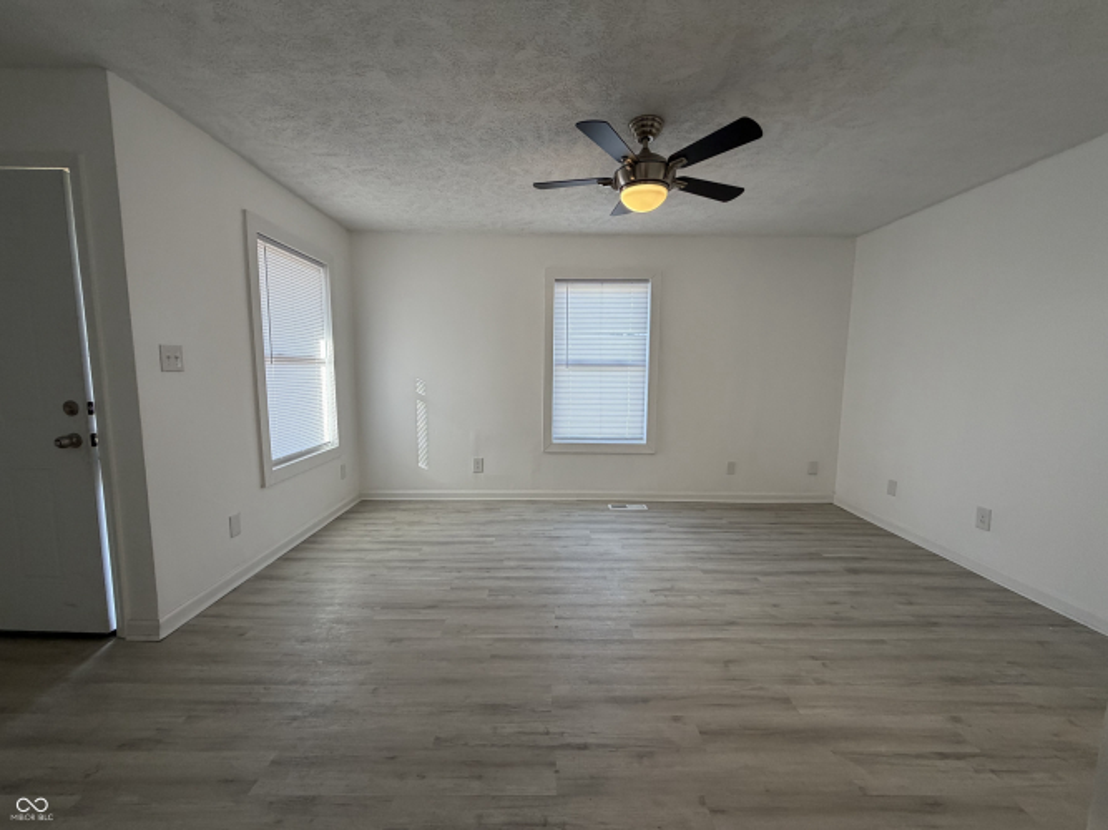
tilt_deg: -6.6
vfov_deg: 85.7
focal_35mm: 14
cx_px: 554
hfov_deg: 102.1
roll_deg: -0.5
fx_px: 448
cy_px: 415
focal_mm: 2.22
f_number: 2.2
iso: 200
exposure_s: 1/120
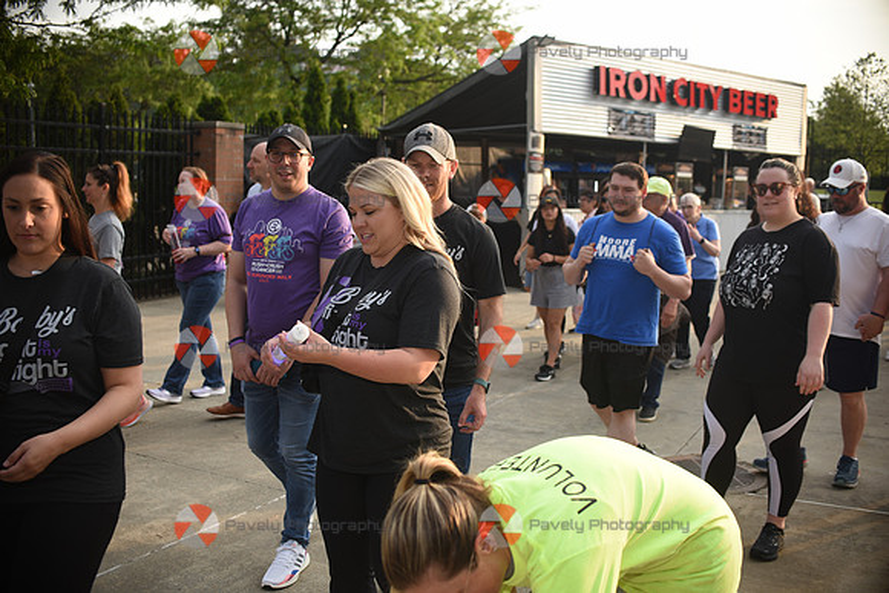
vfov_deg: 37.9
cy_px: 296
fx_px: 864
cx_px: 444
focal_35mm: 35
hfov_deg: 54.4
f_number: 5
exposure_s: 1/200
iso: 160
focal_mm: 35
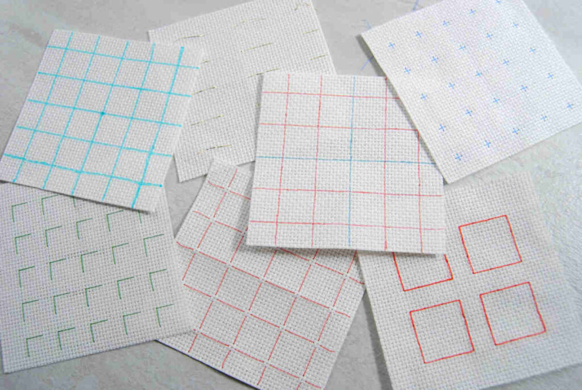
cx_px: 291
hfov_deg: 64.5
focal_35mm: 28
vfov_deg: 45.8
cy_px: 195
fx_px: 461
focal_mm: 19
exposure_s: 1/25
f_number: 6.3
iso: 200
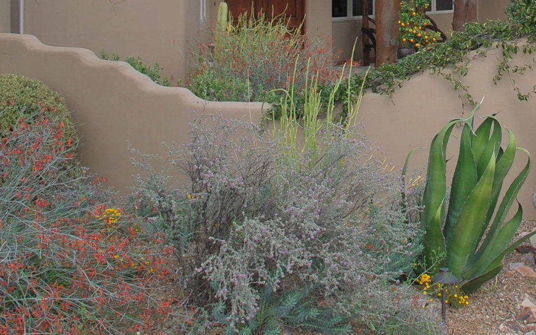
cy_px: -91
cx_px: 456
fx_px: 1110
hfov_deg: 26.4
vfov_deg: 16.3
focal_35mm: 76
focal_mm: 18
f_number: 7.1
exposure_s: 1/200
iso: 100
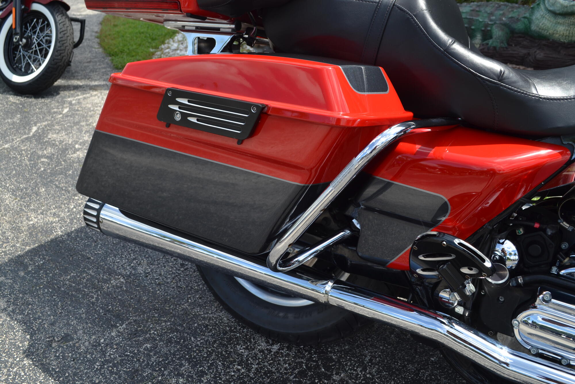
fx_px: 527
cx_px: 288
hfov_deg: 57.2
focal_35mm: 33
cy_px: 192
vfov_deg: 40.0
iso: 100
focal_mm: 22
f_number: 7.1
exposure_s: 1/200
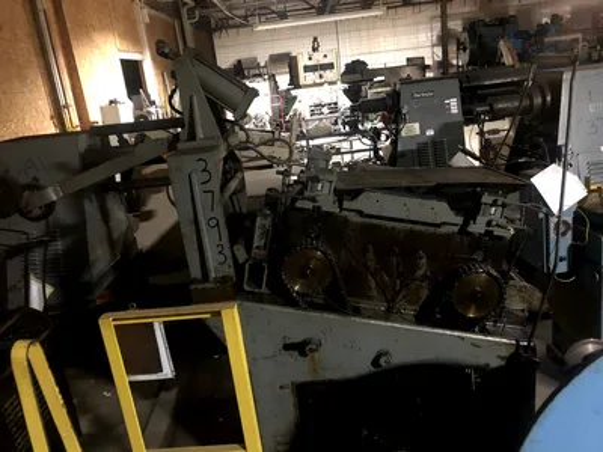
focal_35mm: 28
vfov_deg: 49.7
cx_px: 302
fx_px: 488
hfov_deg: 63.4
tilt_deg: -16.8
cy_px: 226
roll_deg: +7.3
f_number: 1.8
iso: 125
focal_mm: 4
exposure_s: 1/4
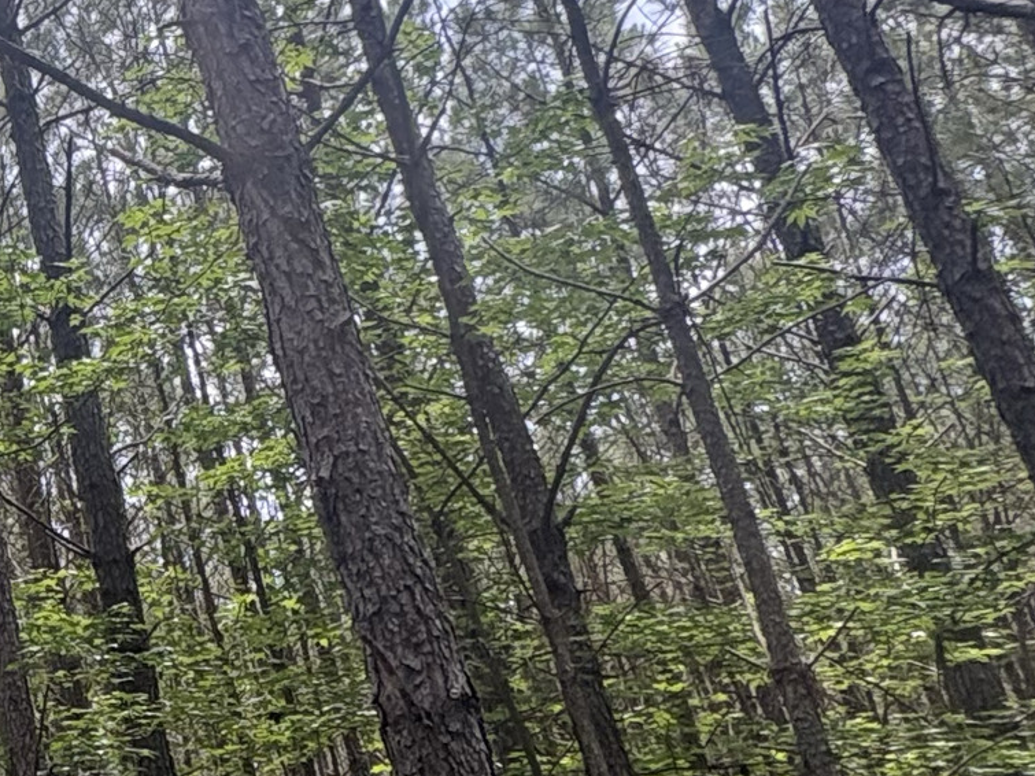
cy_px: 566
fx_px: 1704
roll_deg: +1.6
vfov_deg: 25.4
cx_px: -765
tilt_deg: +18.9
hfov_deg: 22.4
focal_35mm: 57
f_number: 2.2
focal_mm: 2.22
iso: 64
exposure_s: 1/266
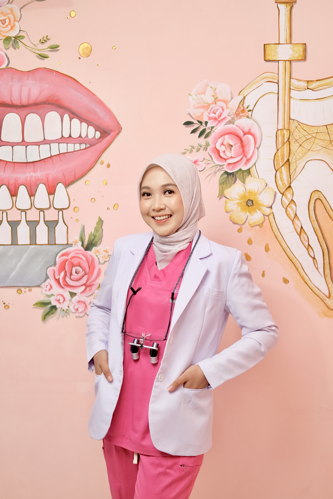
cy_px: 250
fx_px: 734
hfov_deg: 25.5
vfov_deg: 37.5
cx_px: 166
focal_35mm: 53
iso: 200
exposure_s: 1/100
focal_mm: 35
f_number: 2
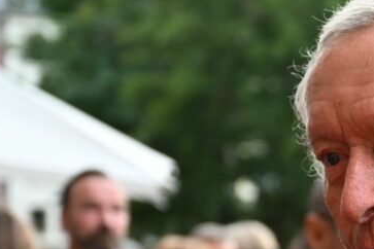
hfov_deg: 12.4
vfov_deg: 8.7
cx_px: 582
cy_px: 306
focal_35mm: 156
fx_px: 1621
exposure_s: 1/250
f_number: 3.2
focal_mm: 42
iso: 1250
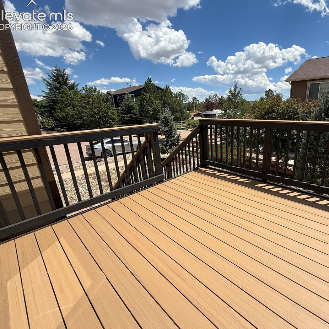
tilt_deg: -17.5
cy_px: 161
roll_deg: +1.5
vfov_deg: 84.0
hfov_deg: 81.7
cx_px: 213
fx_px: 183
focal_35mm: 17
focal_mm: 2.22
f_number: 2.2
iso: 50
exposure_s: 1/1745
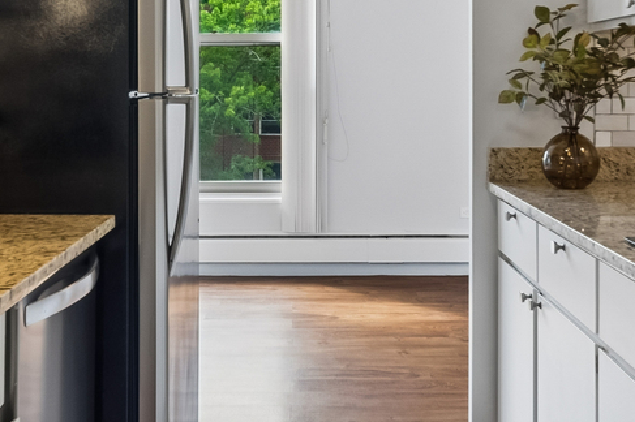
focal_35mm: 50
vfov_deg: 26.4
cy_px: 76
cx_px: 292
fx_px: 881
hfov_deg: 39.6
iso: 400
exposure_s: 1/25
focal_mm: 10
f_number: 8
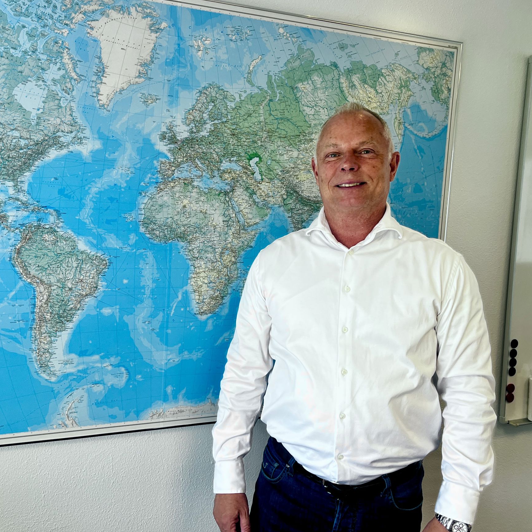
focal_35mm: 32
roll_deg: +0.2
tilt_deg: -6.6
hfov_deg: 51.0
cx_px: 240
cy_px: 257
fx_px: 556
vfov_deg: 51.1
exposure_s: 1/158
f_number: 1.6
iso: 40
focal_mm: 5.1
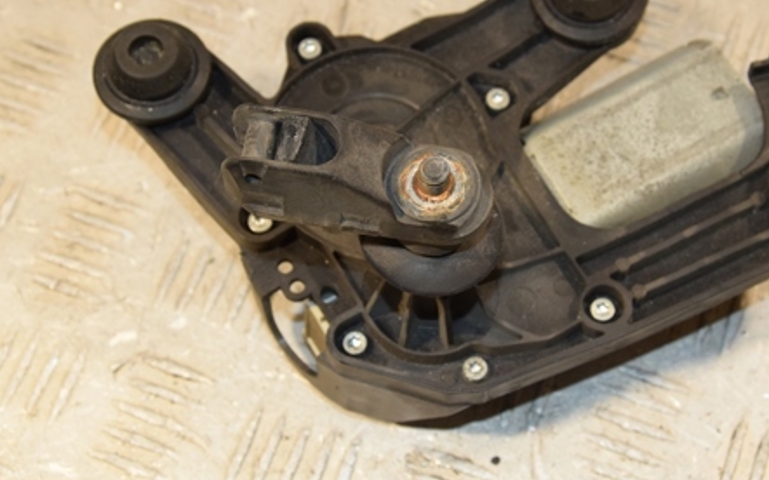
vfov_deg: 14.0
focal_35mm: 93
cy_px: 165
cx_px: 421
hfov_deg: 22.3
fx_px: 1949
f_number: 8
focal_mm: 42
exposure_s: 1/200
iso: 800
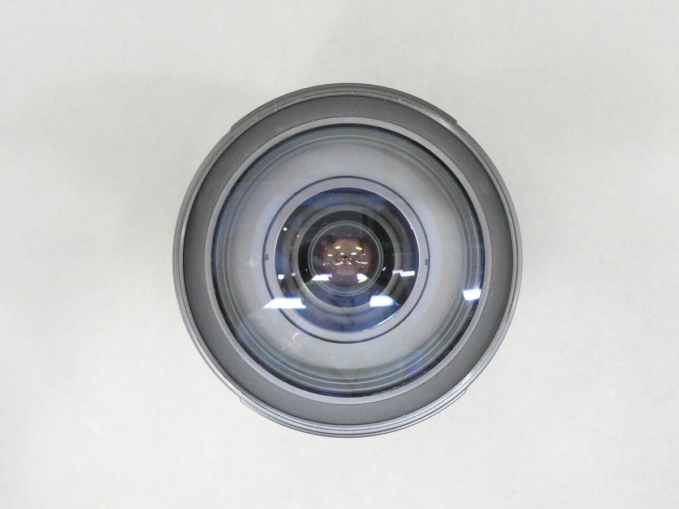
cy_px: 254
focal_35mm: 47
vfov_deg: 30.9
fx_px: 922
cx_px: 340
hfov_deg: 40.4
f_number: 5.6
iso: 1600
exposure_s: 1/15
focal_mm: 8.4
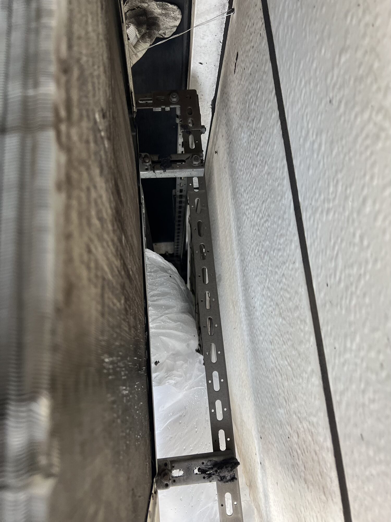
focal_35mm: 26
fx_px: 392
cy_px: 261
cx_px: 196
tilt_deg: -74.0
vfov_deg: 67.3
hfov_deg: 53.1
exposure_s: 1/121
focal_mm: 5.7
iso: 125
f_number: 1.5
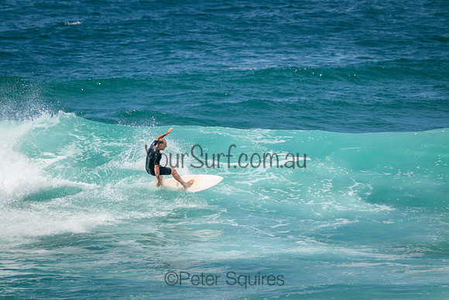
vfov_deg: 1.7
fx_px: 9980
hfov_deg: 2.6
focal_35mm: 800
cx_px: 224
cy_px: 150
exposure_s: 1/2000
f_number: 11
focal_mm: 800
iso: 720
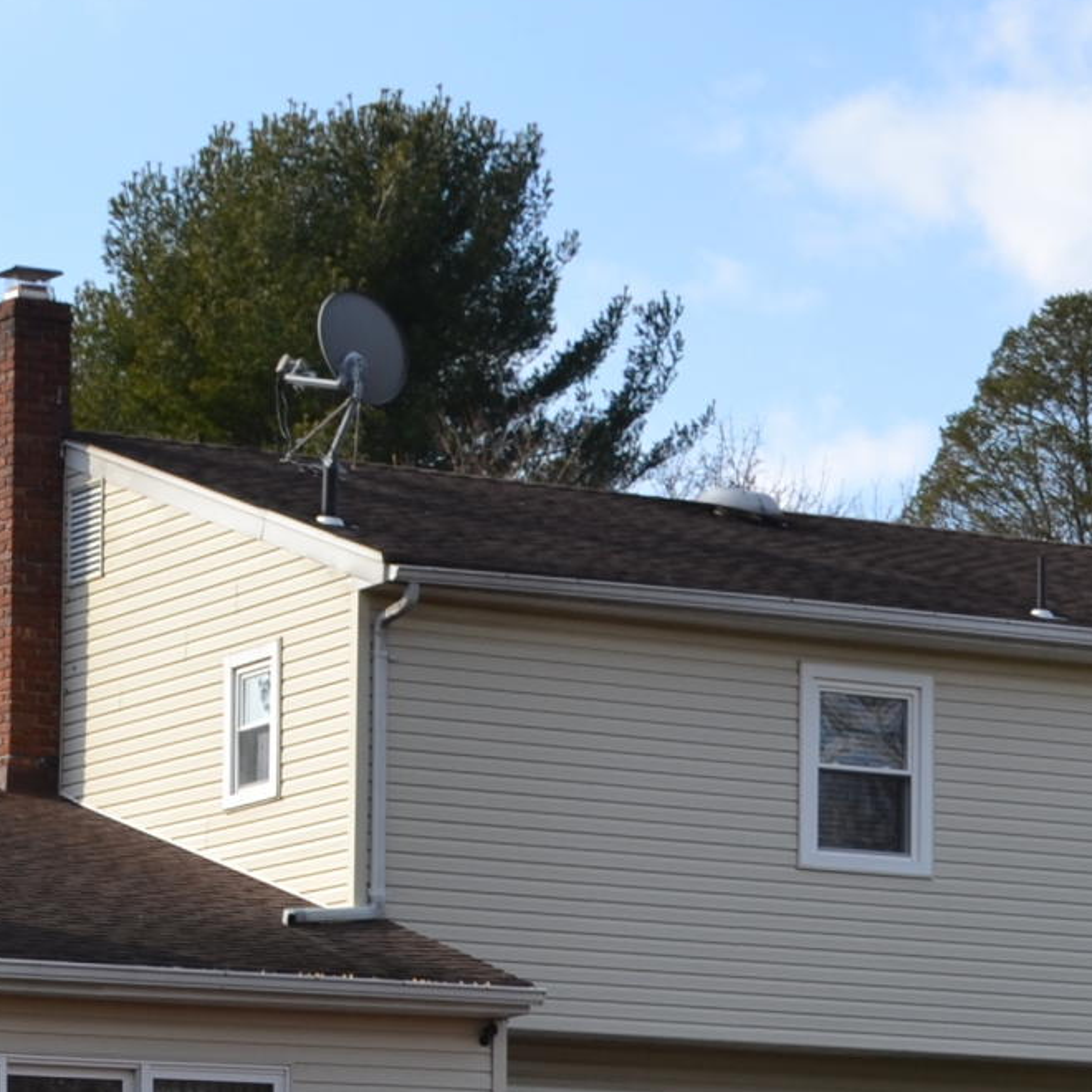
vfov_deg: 12.1
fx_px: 4961
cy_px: 1537
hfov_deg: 12.4
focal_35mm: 139
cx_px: 61
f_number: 7.1
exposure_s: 1/200
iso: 100
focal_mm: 24
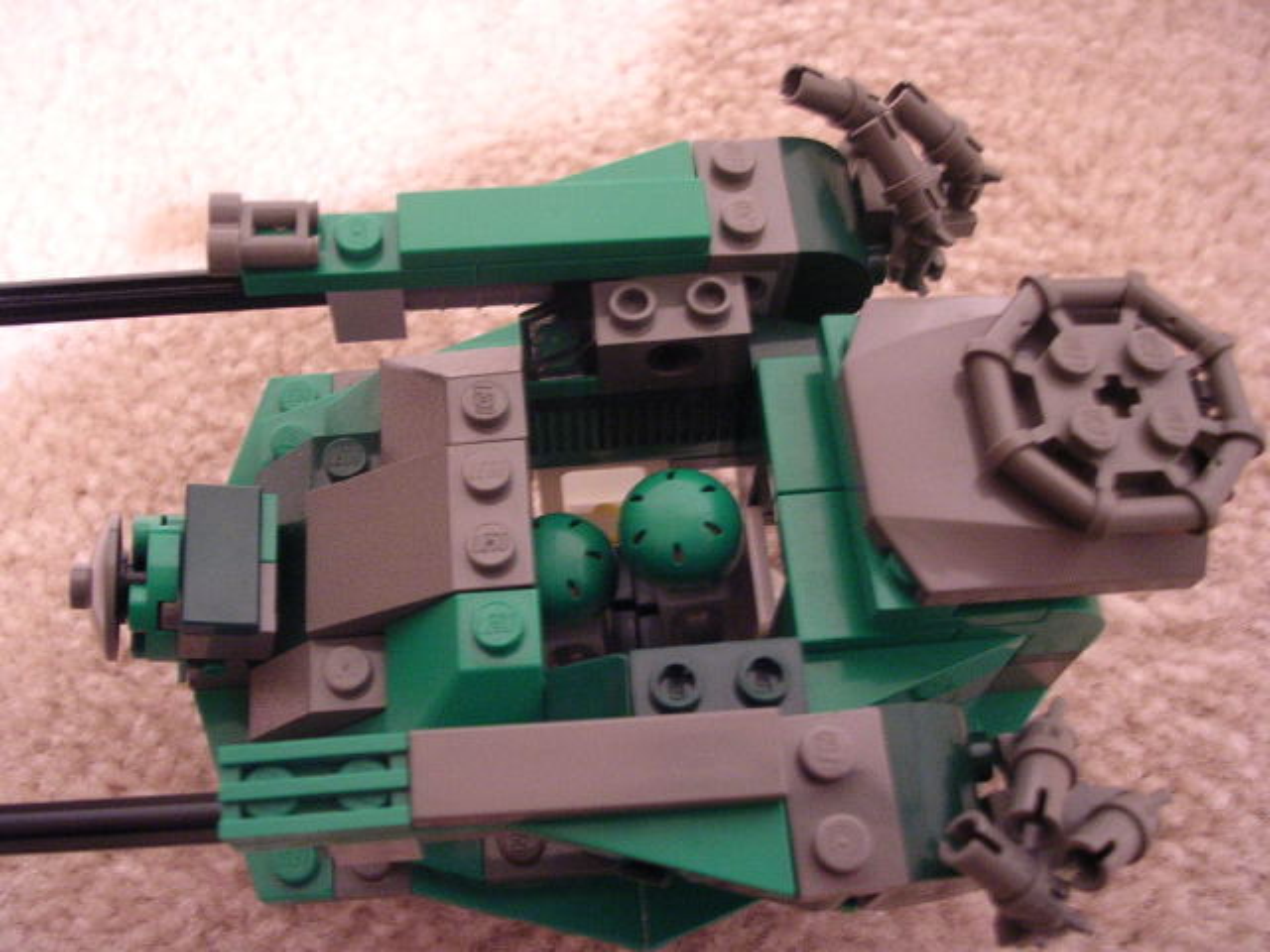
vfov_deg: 37.7
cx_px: 635
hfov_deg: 49.0
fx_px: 1394
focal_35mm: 38
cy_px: 476
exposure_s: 1/1.6
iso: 400
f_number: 2.8
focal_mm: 5.8
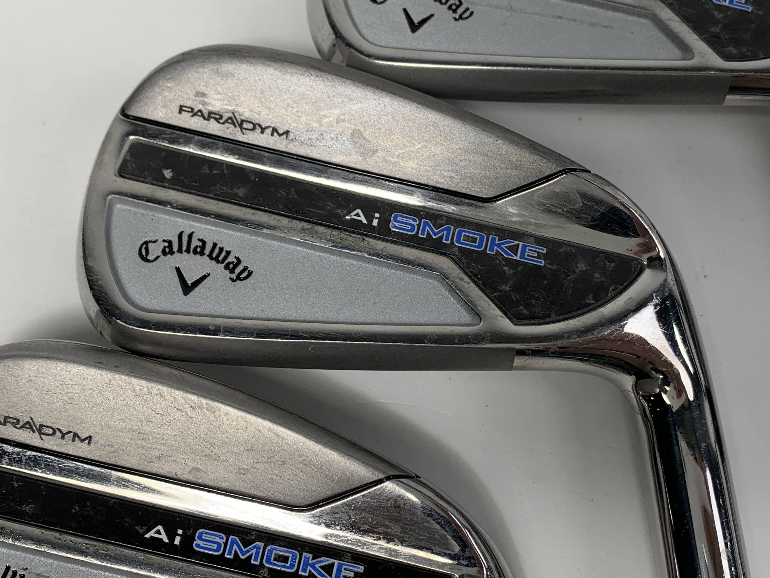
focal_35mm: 45
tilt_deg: -76.4
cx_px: 384
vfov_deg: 32.1
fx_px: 1001
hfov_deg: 42.1
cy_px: 245
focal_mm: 4.25
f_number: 1.8
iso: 25
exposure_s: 1/255
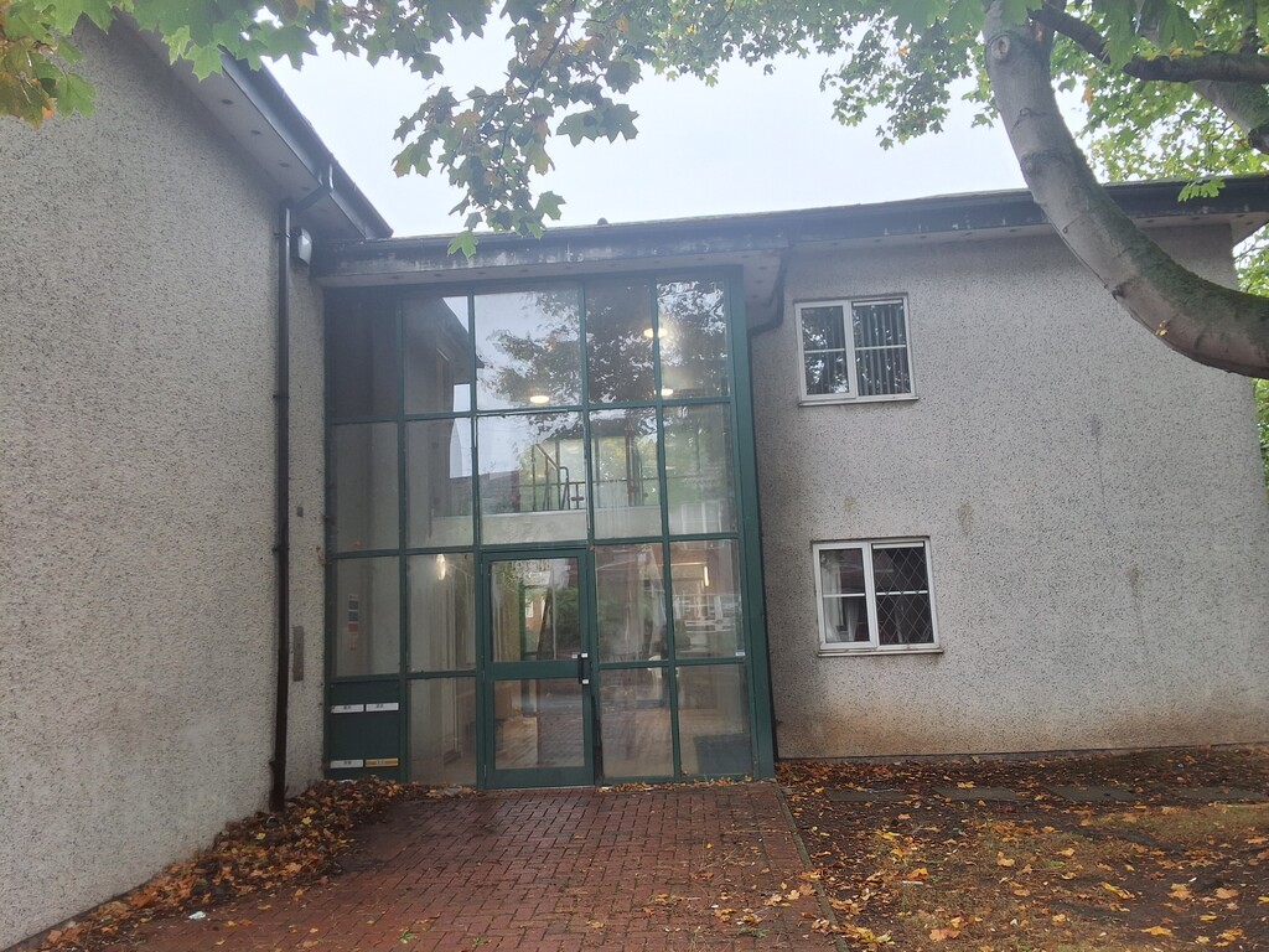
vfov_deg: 49.7
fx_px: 1026
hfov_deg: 63.4
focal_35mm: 28
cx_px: 634
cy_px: 476
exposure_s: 1/100
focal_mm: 2.91
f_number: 1.9
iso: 32
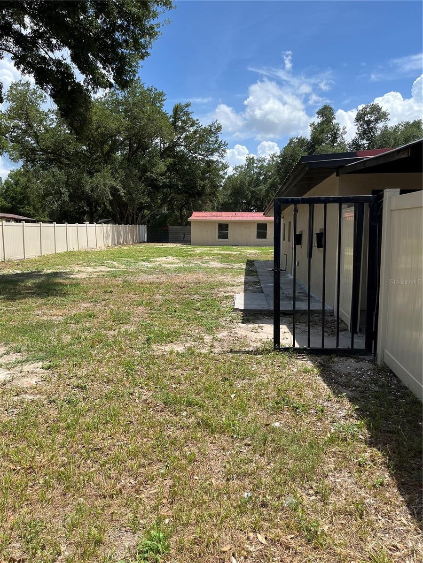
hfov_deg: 53.1
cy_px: 282
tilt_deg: -5.7
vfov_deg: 67.3
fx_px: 424
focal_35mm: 26
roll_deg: -0.2
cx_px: 212
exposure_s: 1/2967
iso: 50
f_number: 1.6
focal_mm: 5.1
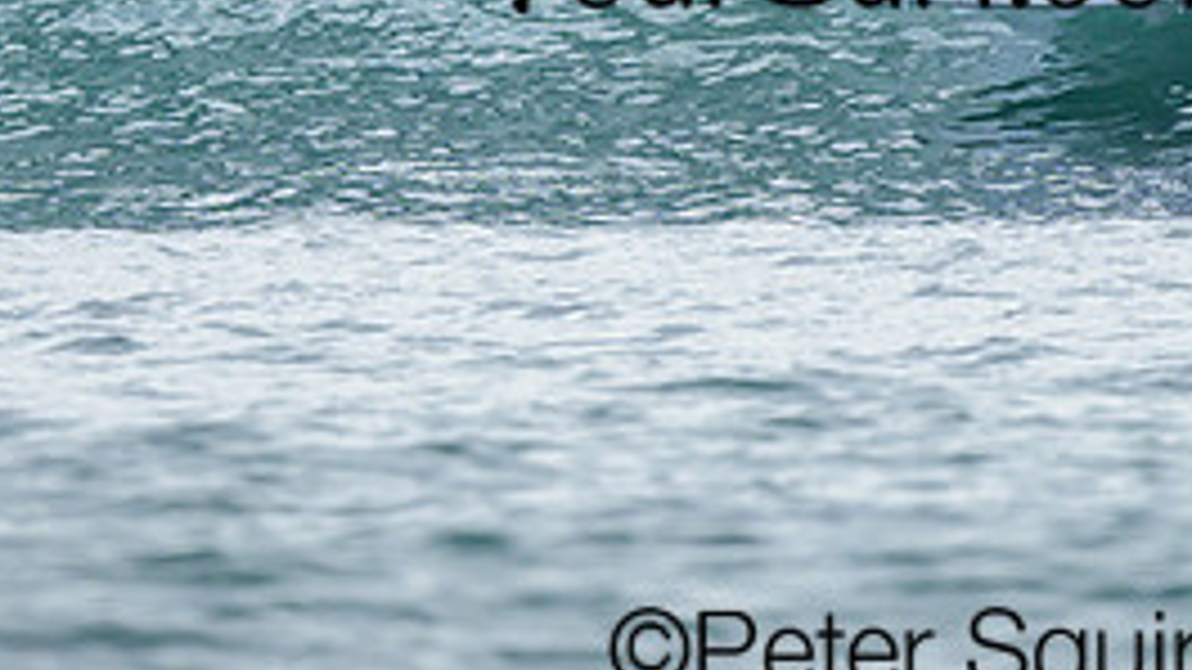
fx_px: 79579
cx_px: 818
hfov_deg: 0.9
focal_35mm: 2518
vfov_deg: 0.5
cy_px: -316
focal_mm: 800
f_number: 6.3
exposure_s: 1/2000
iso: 560
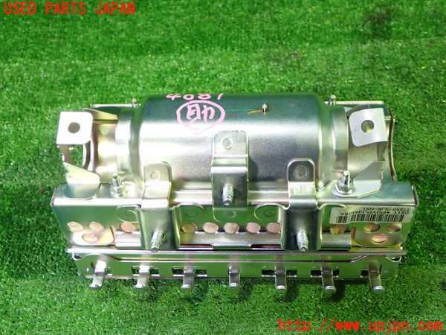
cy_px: 168
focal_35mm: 38
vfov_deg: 37.7
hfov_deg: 49.0
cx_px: 223
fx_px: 490
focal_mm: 6.83
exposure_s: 1/40
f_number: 2.7
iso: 640
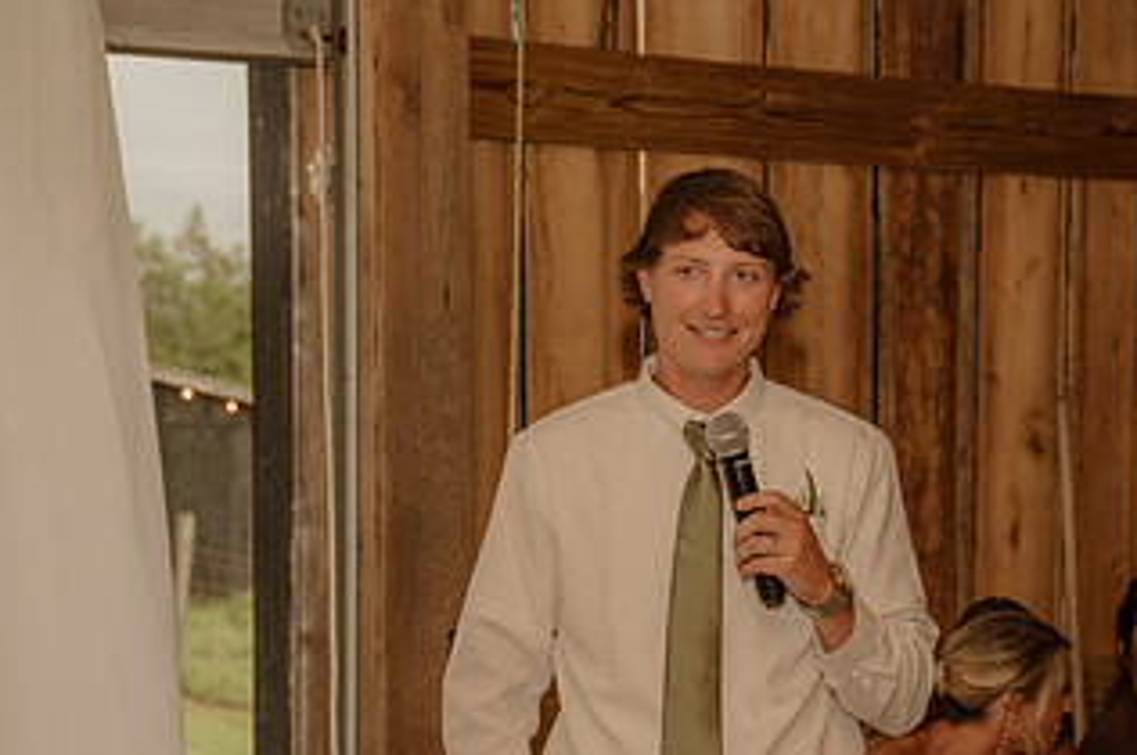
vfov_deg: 15.0
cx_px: 716
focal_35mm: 90
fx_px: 2840
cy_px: 629
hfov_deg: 22.6
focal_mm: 49
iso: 500
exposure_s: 1/200
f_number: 4
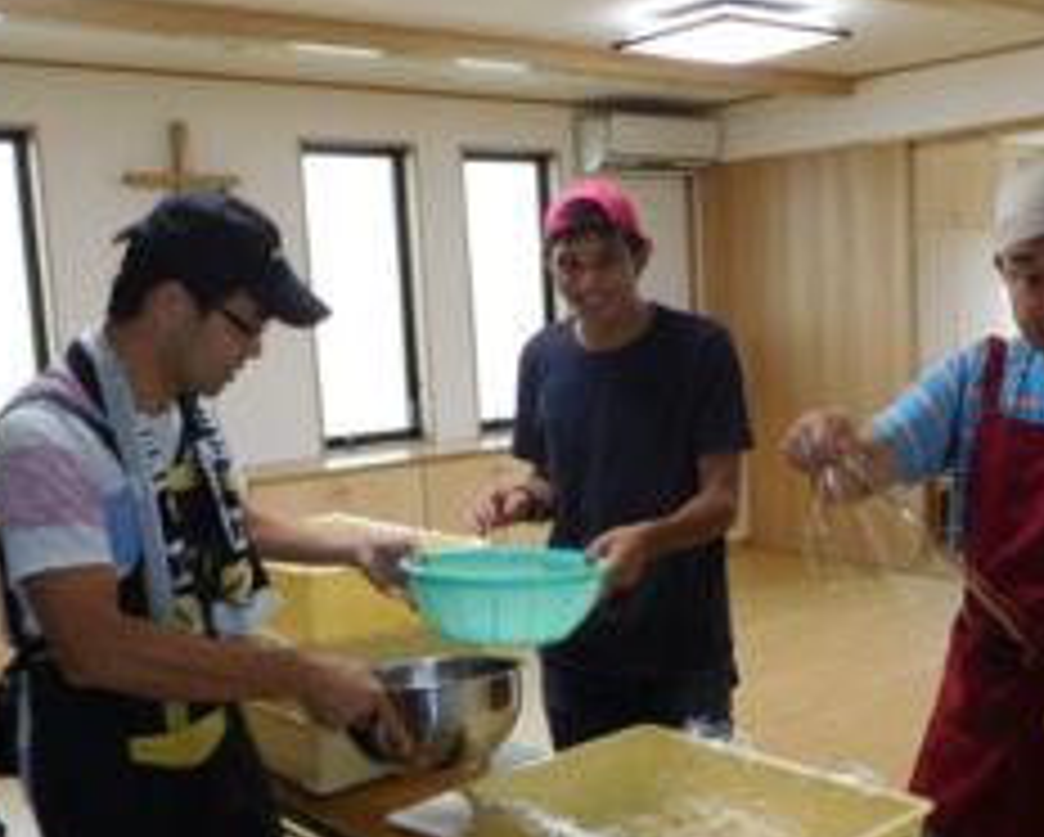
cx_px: 693
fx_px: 1299
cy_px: 482
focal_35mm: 42
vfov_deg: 35.6
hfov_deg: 43.2
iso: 125
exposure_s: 1/30
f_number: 3.4
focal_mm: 4.5
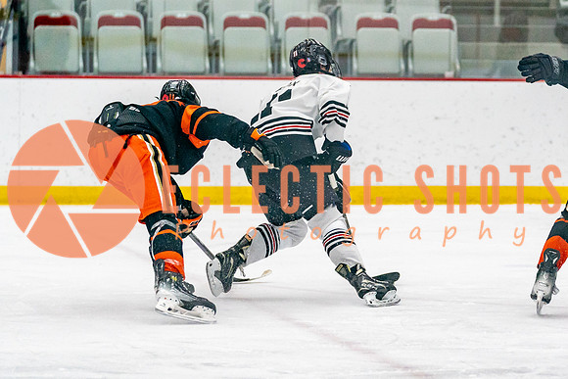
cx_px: 356
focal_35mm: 228
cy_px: 252
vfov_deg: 6.0
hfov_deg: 9.0
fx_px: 3598
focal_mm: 121
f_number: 2.8
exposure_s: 1/1250
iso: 3200
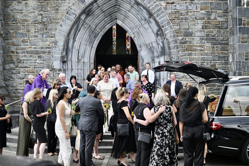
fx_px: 484
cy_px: 83
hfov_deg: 28.8
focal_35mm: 70
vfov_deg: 19.5
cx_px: 124
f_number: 3.2
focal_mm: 70
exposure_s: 1/1600
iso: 800
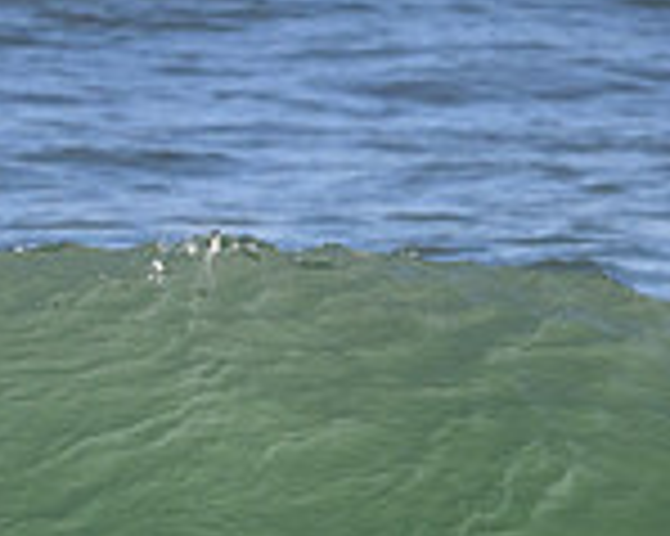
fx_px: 36878
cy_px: 633
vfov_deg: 0.8
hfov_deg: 1.0
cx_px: -360
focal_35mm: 1861
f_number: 11
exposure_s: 1/2000
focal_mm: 510
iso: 1800
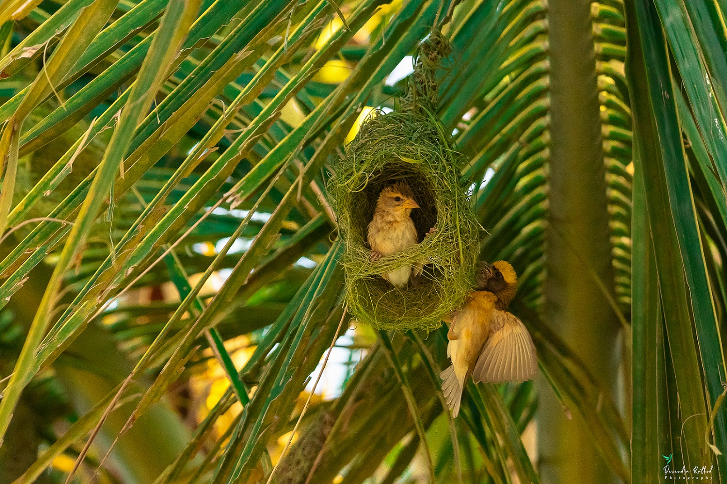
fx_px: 8173
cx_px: 364
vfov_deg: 3.4
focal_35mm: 405
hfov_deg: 5.1
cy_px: 242
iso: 3600
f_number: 6.3
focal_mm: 270
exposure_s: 1/500
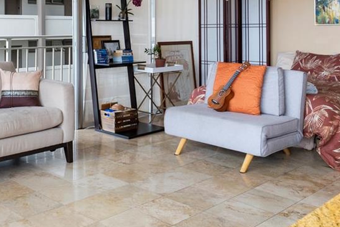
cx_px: 64
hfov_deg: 42.3
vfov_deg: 29.5
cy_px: 33
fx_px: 415
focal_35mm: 44
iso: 200
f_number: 9
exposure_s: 1/20
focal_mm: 10
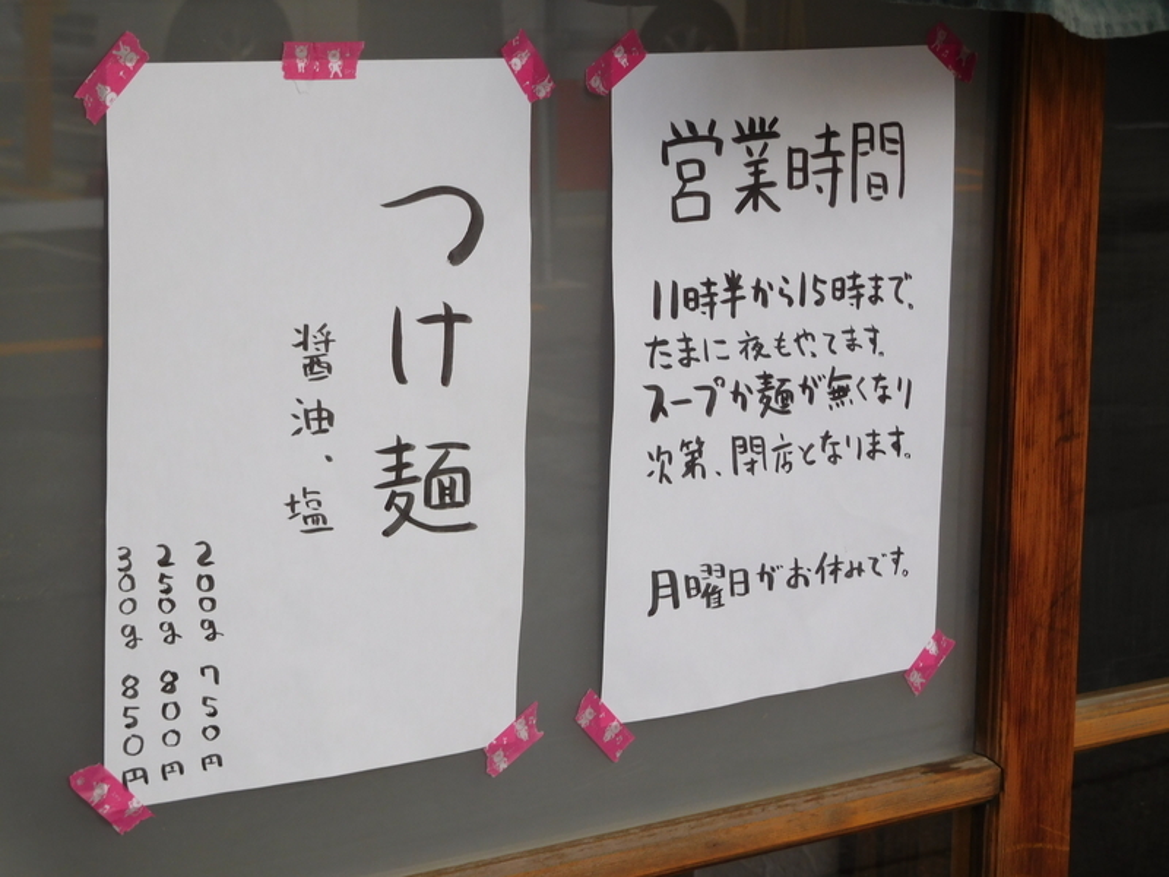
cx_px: 584
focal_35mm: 100
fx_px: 3377
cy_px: 438
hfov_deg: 19.6
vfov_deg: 14.8
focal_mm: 17.8
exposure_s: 1/160
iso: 125
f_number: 4.8
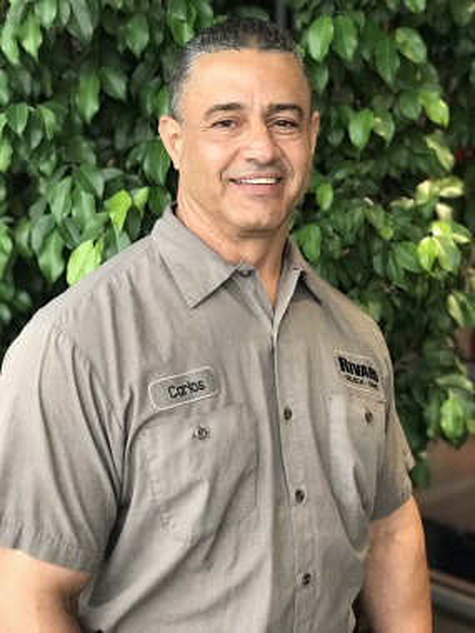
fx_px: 1043
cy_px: 316
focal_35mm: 57
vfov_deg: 33.8
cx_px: 238
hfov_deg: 25.7
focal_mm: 6.6
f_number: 2.8
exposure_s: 1/60
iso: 320
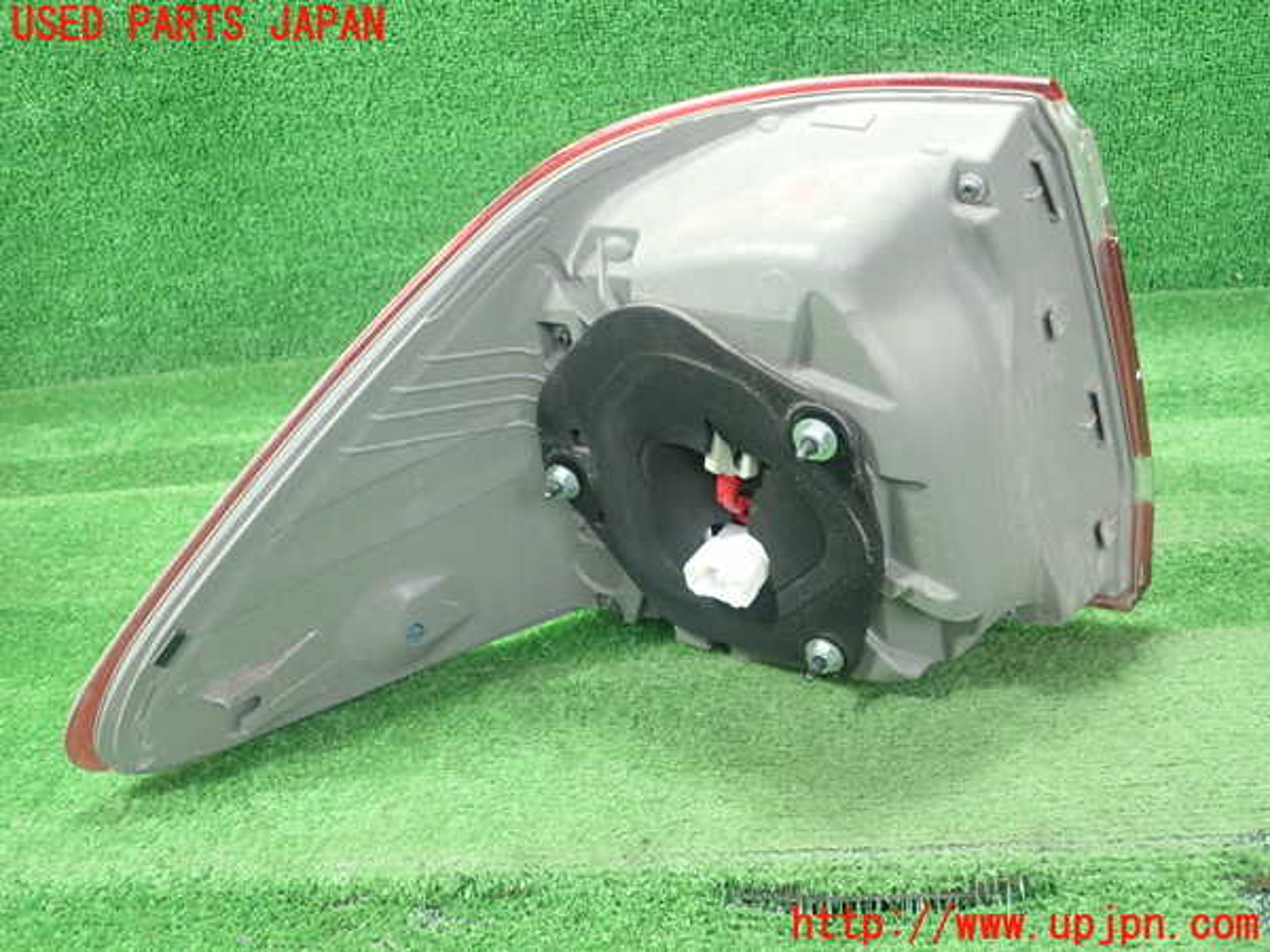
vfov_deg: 46.8
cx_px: 635
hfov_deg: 60.0
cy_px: 476
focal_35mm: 30
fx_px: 1101
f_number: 2.3
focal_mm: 5.5
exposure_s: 1/100
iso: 800
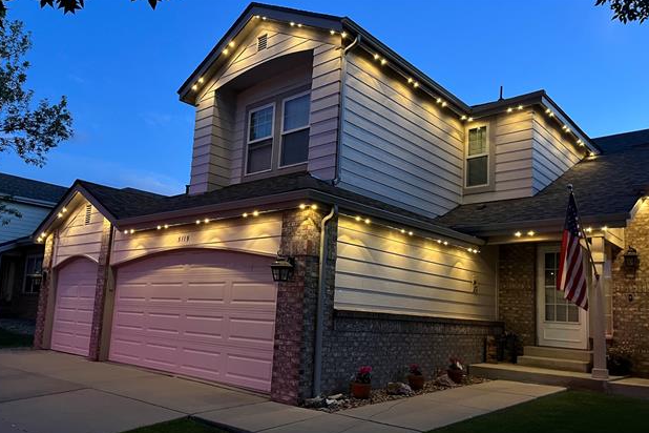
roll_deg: -2.3
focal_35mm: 28
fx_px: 505
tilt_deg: +7.5
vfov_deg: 46.3
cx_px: 321
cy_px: 246
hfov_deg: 65.5
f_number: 1.6
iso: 640
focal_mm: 5.1
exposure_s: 1/30
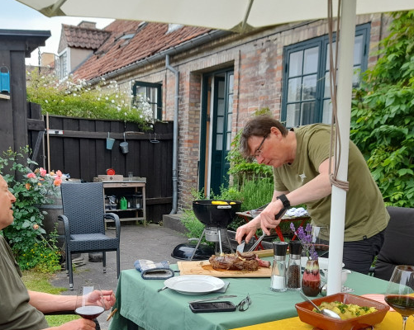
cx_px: 178
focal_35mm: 39
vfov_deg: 37.6
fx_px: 477
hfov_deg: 46.7
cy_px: 232
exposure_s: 1/100
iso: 32
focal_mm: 4.6
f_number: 2
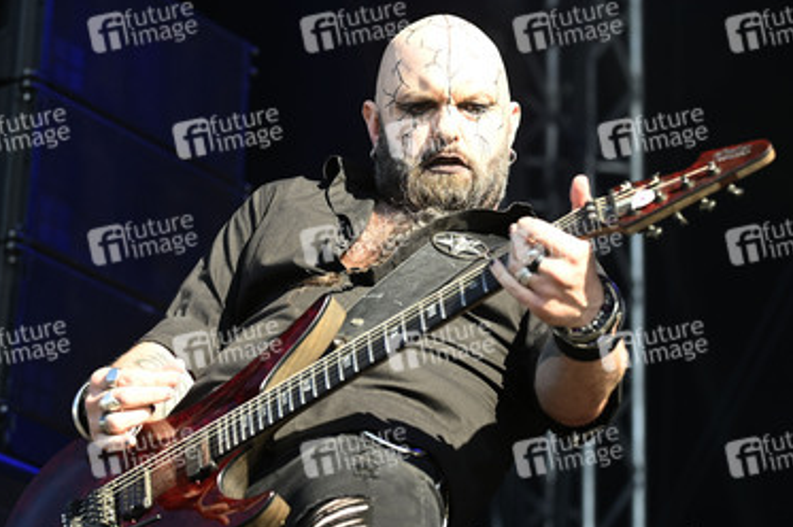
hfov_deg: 16.1
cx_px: 384
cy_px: 293
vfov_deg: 10.8
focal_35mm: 127
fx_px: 2795
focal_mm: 105
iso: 320
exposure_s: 1/500
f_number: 4.5
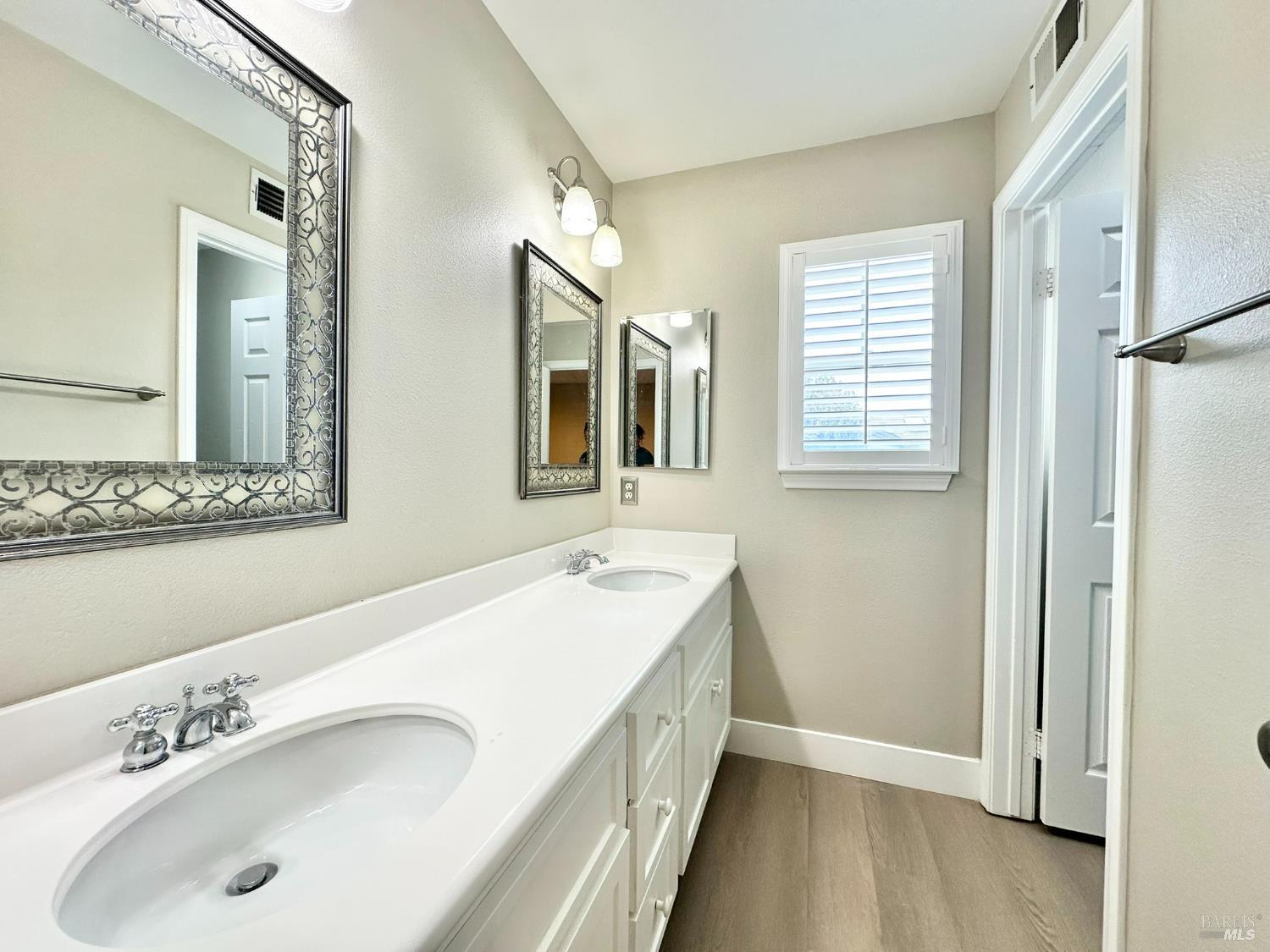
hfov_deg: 102.1
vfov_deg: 85.7
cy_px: 476
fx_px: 514
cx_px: 635
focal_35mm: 14
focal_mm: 2.22
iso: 80
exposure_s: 1/120
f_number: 2.2
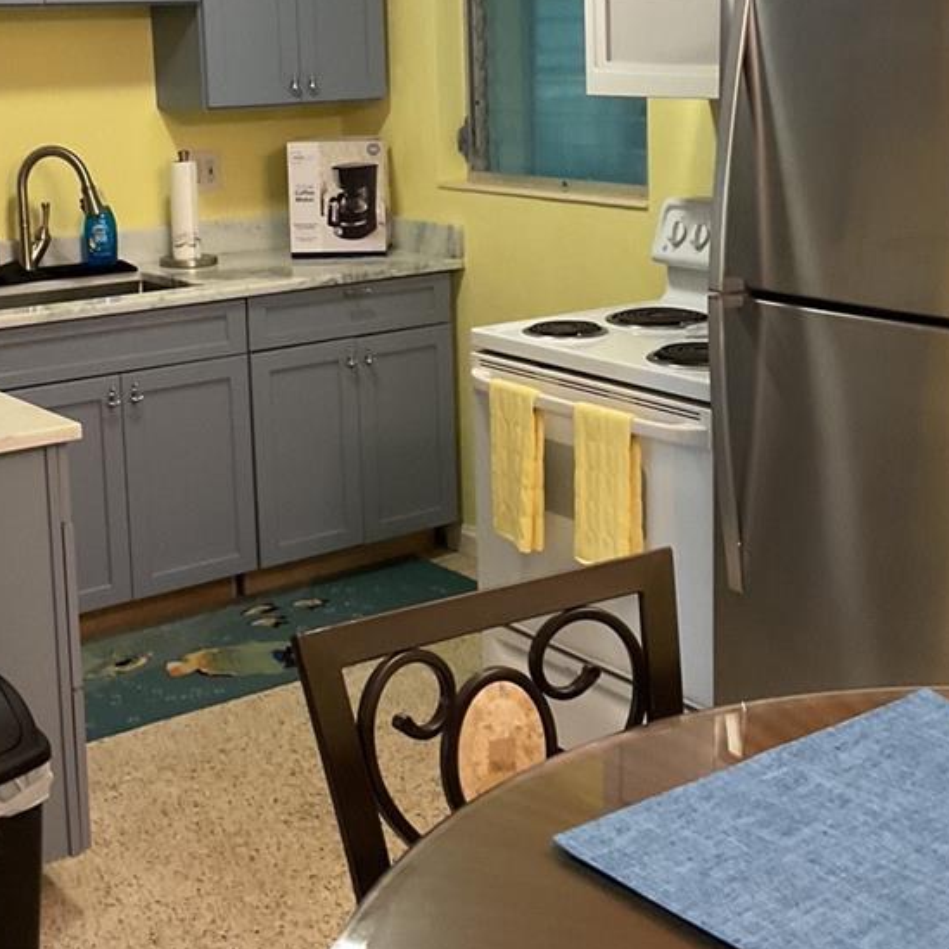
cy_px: 308
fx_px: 1737
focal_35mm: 56
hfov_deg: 30.6
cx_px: 451
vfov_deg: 30.3
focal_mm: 3
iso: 200
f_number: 1.8
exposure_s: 1/60
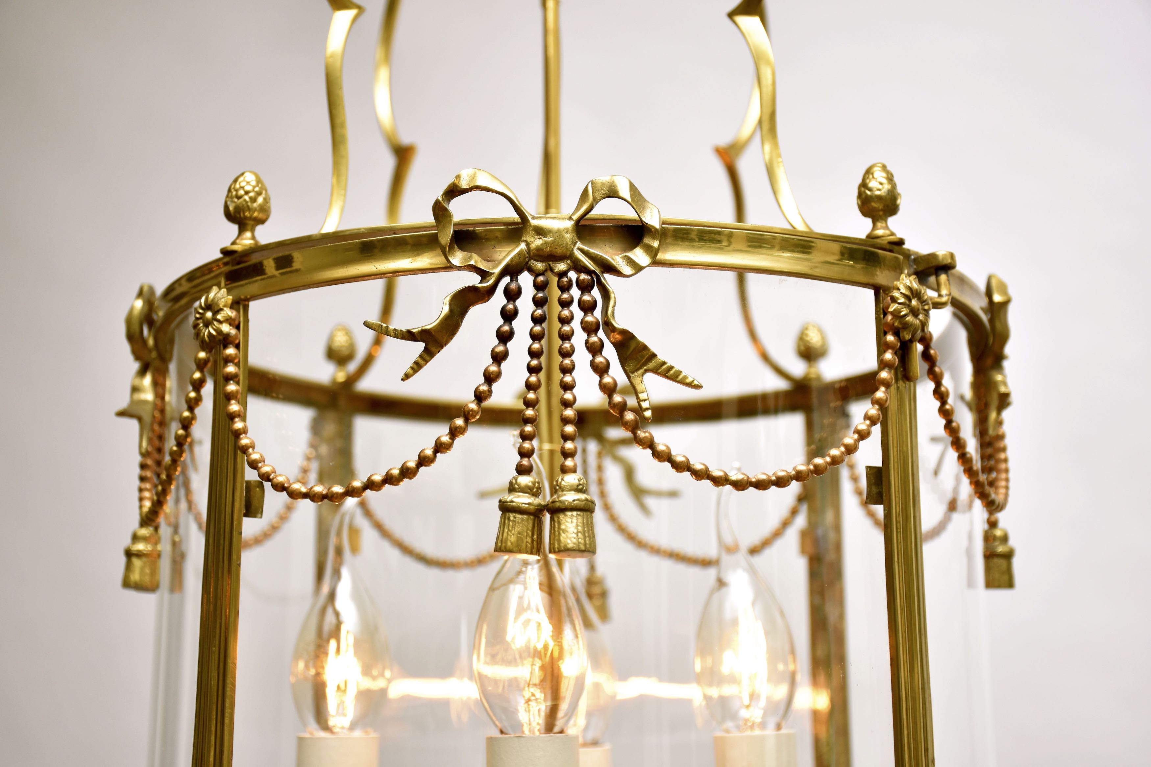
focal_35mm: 57
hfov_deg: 35.1
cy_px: 384
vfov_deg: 23.8
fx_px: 1822
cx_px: 576
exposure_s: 1/160
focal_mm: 38
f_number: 4.2
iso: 500
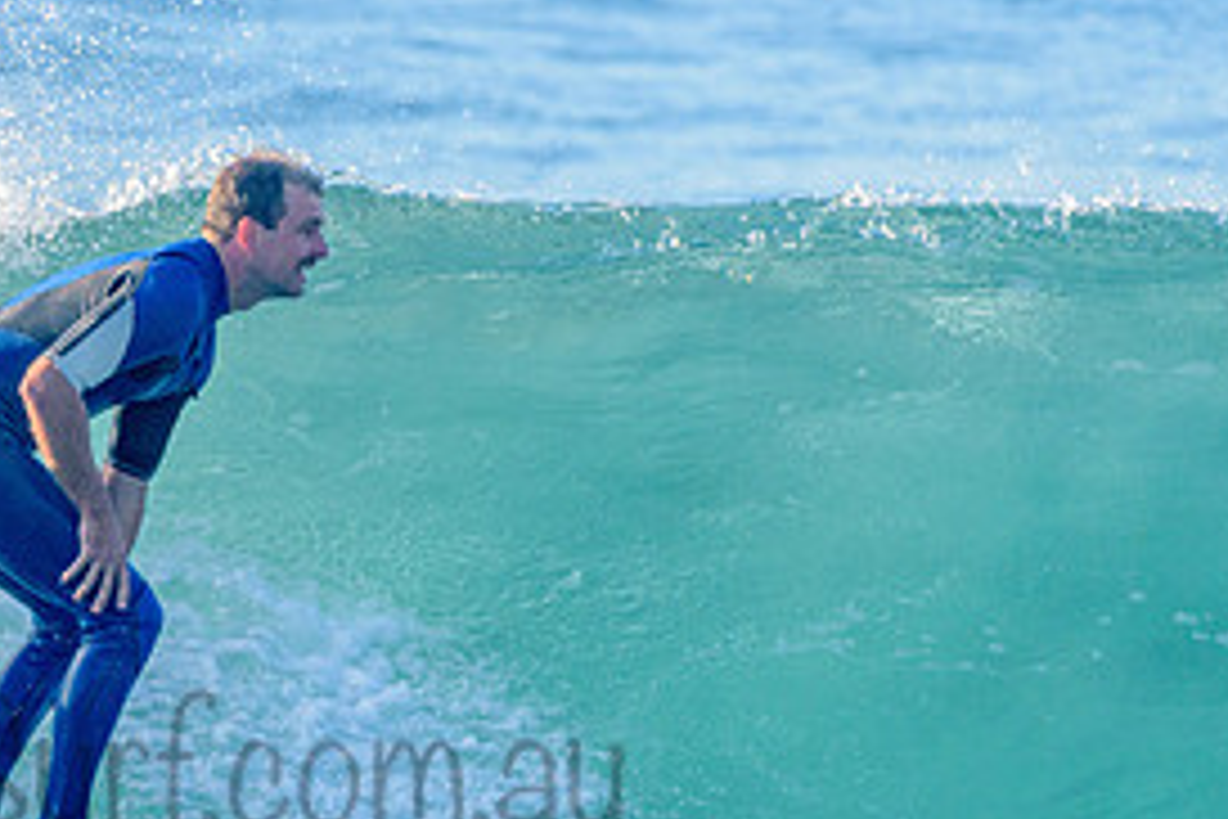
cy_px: 722
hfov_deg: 1.9
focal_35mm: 1062
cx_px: 148
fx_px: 36223
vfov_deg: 1.3
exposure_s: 1/2000
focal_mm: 500
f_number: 5.6
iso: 560
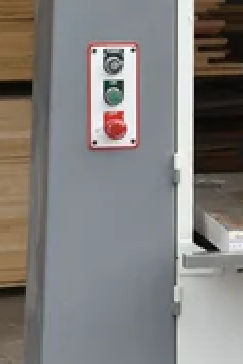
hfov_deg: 6.4
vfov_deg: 9.7
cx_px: 346
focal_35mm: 212
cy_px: 125
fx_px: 2146
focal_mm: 34
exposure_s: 1/250
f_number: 8
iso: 180
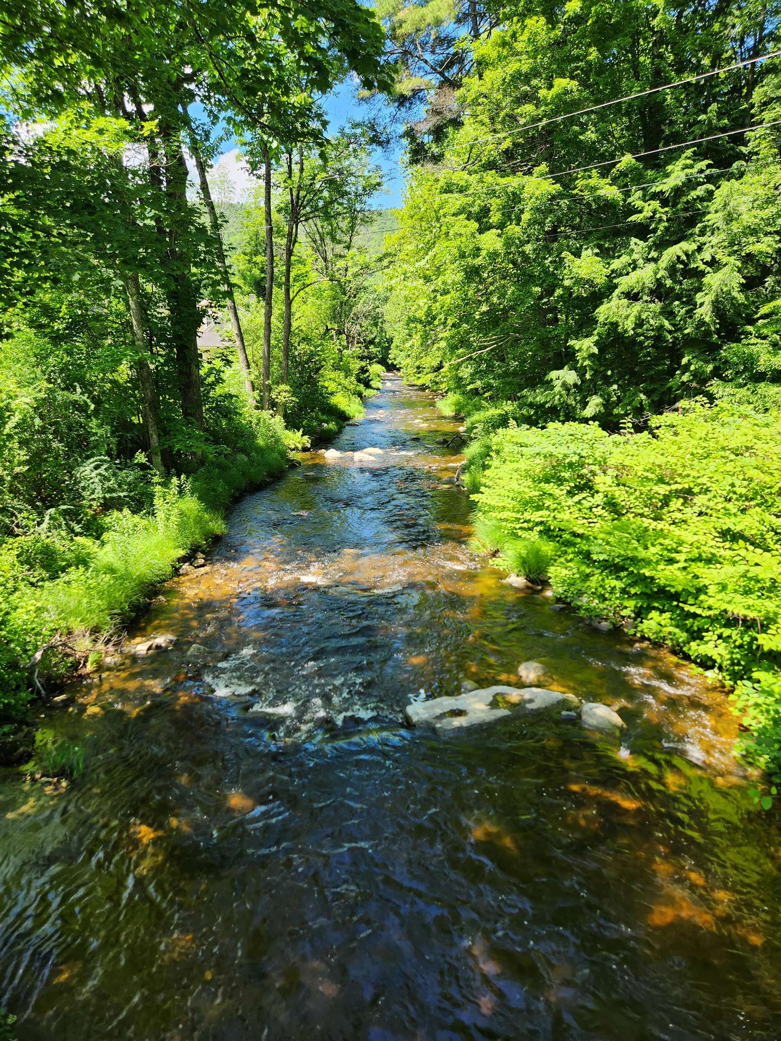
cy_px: 520
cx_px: 390
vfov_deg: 73.9
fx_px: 692
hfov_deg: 58.9
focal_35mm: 23
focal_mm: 5.4
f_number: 1.8
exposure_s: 1/249
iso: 20
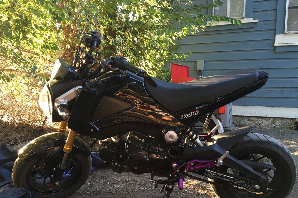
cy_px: 110
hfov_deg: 60.3
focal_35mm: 31
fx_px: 257
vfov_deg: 42.3
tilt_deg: -2.8
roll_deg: -0.9
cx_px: 152
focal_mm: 4.15
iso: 40
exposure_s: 1/30
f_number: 2.2
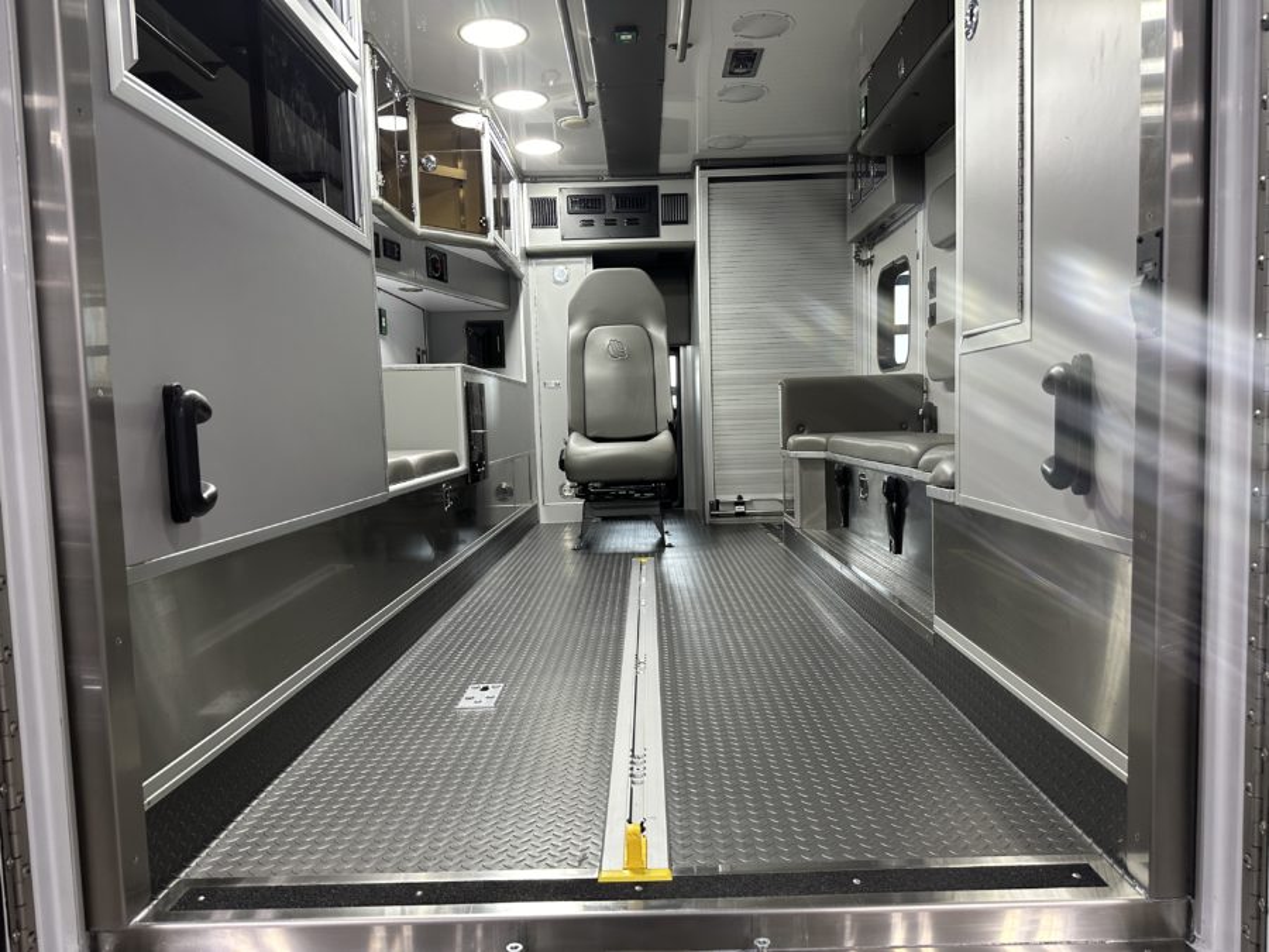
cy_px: 476
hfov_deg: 71.6
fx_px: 880
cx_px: 634
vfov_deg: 56.8
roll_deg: +2.1
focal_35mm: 24
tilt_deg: -4.3
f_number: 1.78
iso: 160
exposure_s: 1/60
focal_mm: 6.86
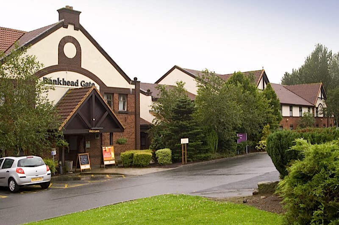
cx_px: 170
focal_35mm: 42
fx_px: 395
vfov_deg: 31.8
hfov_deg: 46.5
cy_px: 112
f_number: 8
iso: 200
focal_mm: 28
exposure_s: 1/40
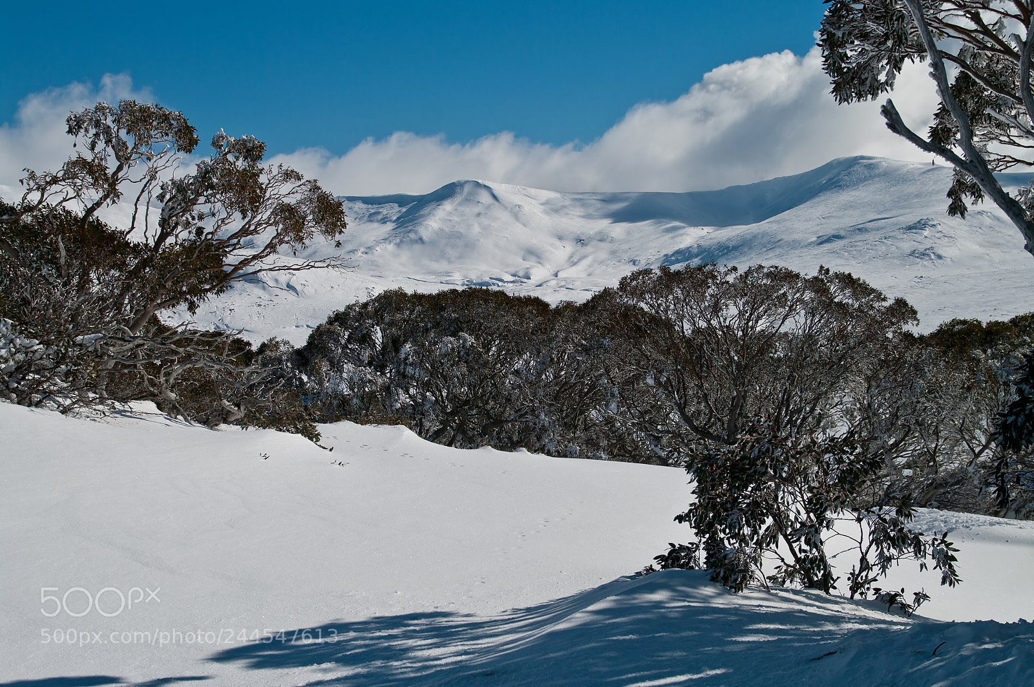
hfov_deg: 40.0
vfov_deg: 27.2
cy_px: 344
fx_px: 1420
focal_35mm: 50
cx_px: 517
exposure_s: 1/3200
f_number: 5.6
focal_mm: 33
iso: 100
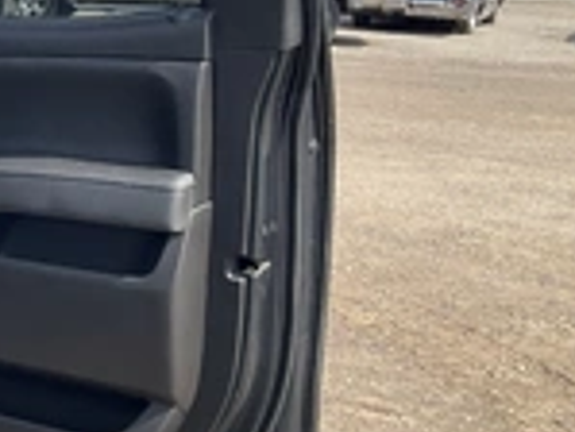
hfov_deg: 22.4
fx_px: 1297
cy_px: 112
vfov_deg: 18.8
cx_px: -170
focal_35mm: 78
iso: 25
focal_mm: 3
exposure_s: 1/486
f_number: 1.8
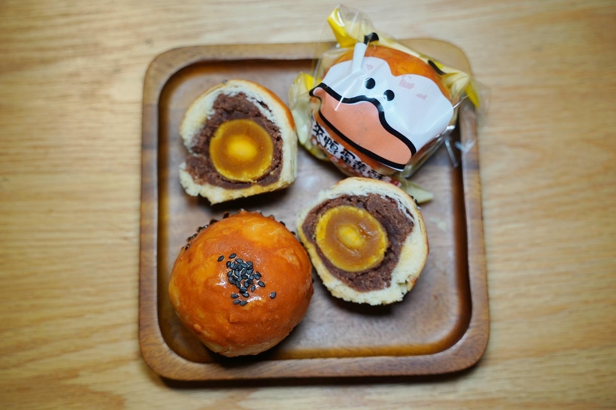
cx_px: 308
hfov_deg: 43.6
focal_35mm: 45
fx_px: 770
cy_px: 205
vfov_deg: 29.9
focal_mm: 45
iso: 500
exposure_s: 1/160
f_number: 4
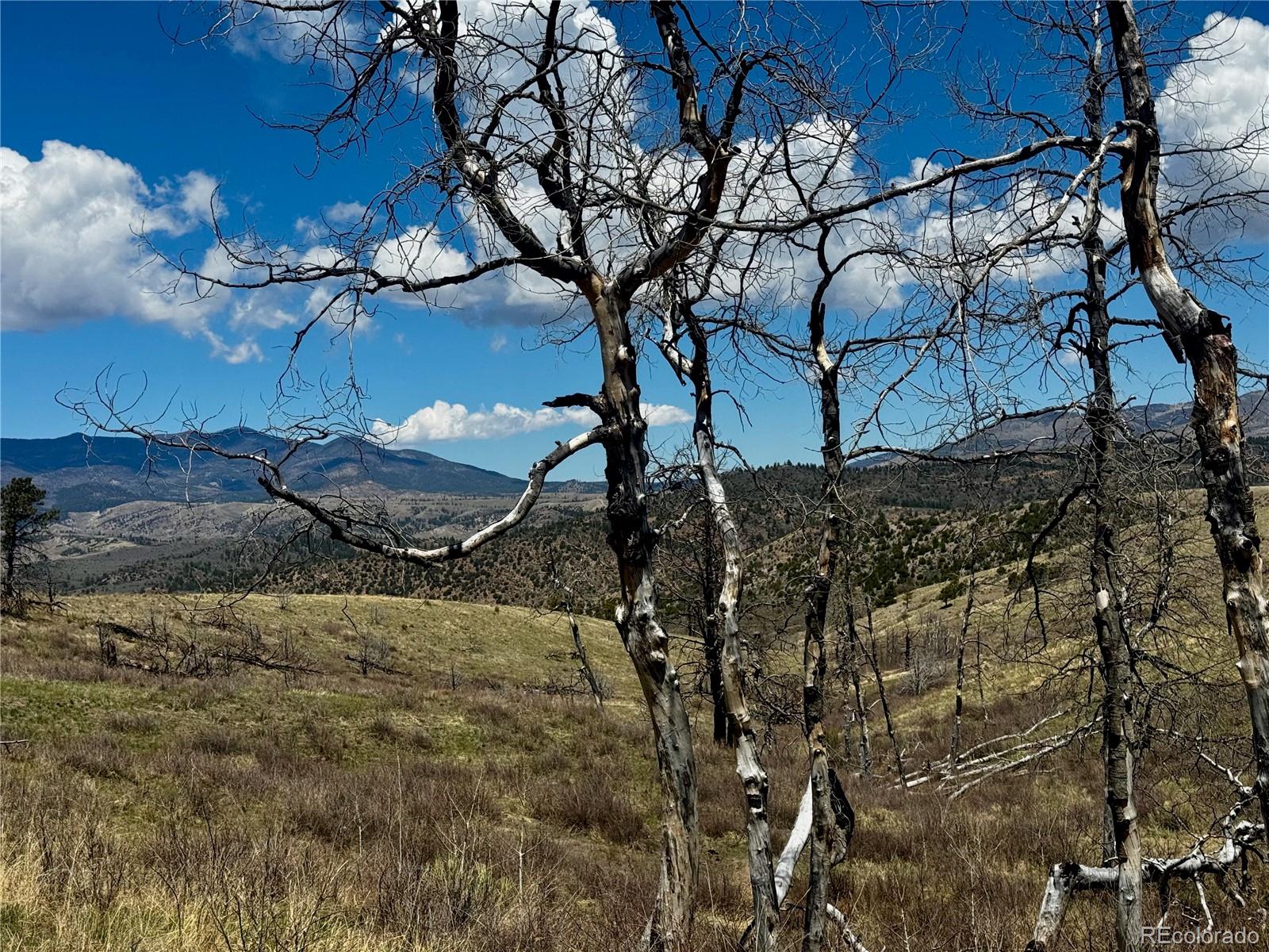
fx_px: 1760
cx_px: 634
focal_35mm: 48
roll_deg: +3.4
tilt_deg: -0.3
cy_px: 476
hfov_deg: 39.7
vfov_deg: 30.3
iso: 64
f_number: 1.78
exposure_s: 1/7092
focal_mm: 6.76
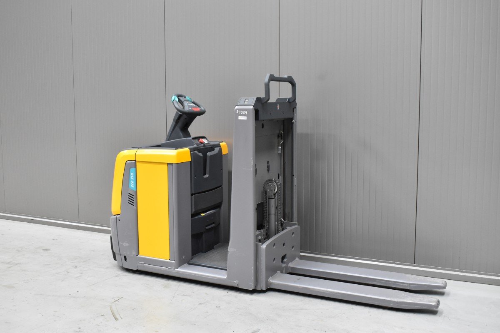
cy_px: 166
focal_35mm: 38
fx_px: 521
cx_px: 250
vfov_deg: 35.5
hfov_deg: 51.3
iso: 1600
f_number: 5.6
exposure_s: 1/30
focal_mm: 25
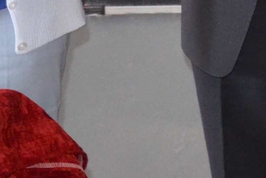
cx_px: 843
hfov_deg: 6.8
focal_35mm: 270
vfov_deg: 4.9
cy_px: -262
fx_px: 1996
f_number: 5.6
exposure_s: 1/60
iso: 1600
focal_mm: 26
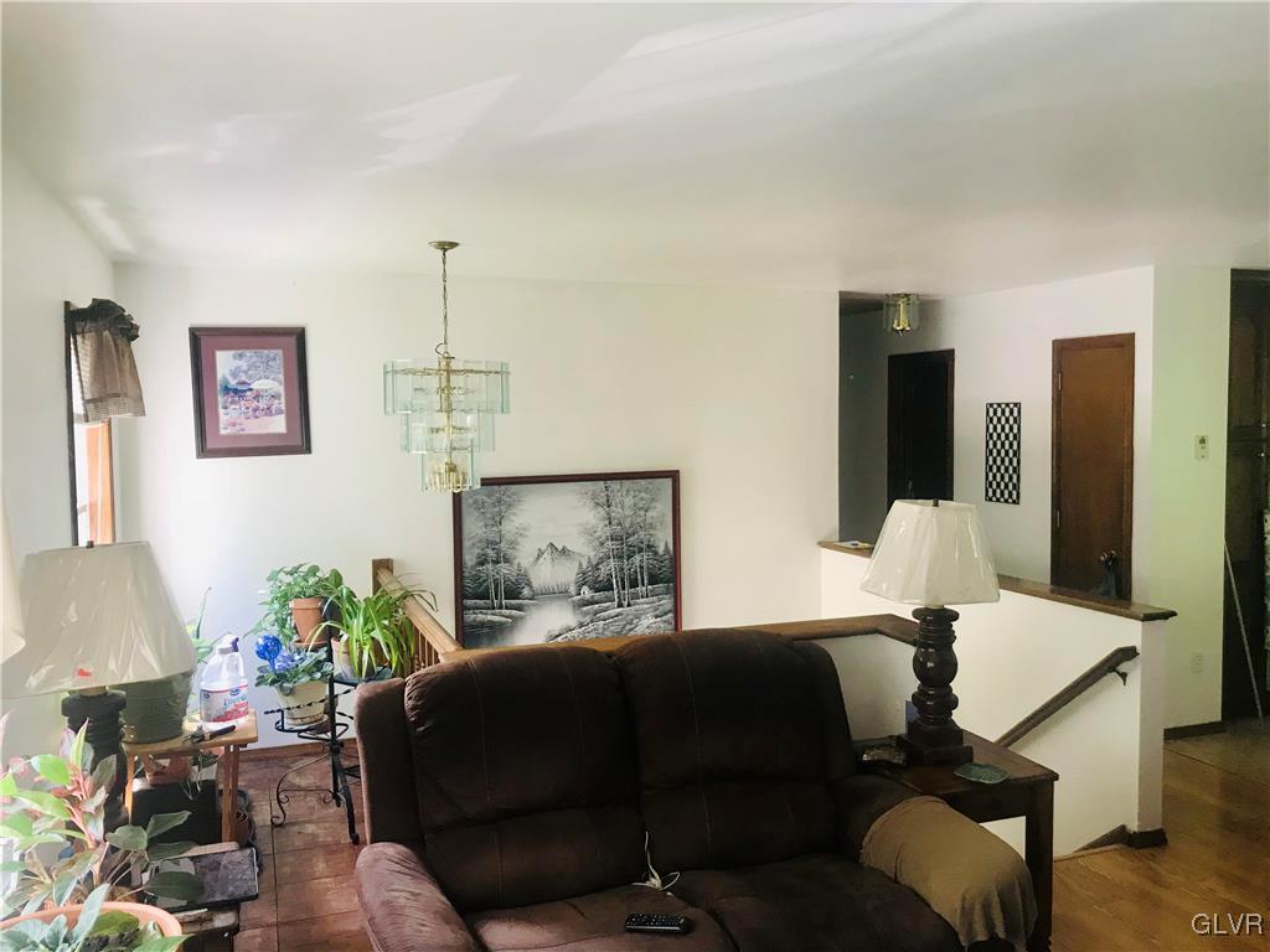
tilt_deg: -2.9
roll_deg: -0.1
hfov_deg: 63.4
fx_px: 1027
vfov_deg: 49.7
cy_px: 476
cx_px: 635
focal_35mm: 28
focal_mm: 3.99
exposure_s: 1/24
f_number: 1.8
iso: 32
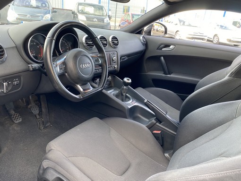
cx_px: 120
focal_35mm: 26
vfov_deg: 53.1
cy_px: 90
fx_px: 181
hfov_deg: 67.3
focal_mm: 4.25
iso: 100
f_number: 1.8
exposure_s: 1/121
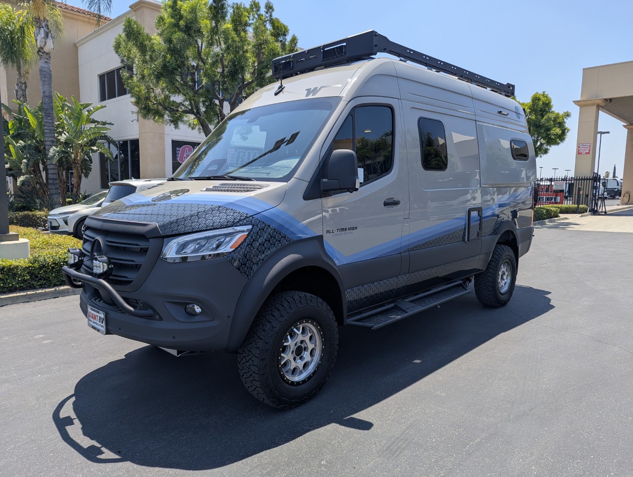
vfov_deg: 56.9
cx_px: 316
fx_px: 439
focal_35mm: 24
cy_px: 238
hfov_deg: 71.5
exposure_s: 1/1795
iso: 49
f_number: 1.85
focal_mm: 6.81
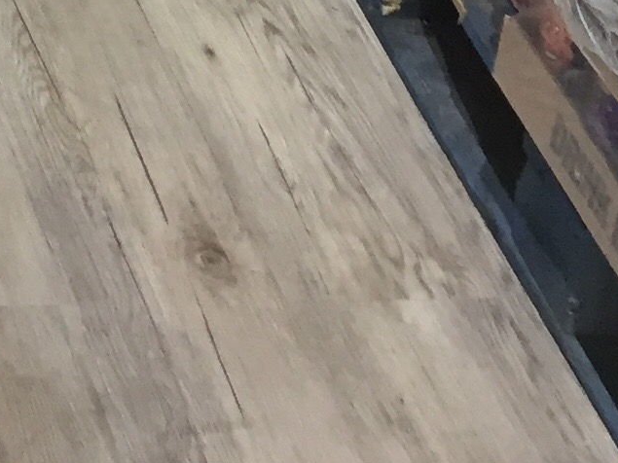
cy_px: -694
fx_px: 2660
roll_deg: -2.1
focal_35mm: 149
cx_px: -556
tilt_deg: -20.7
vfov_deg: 8.9
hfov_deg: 12.0
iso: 80
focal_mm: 4.15
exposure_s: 1/30
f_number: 2.2
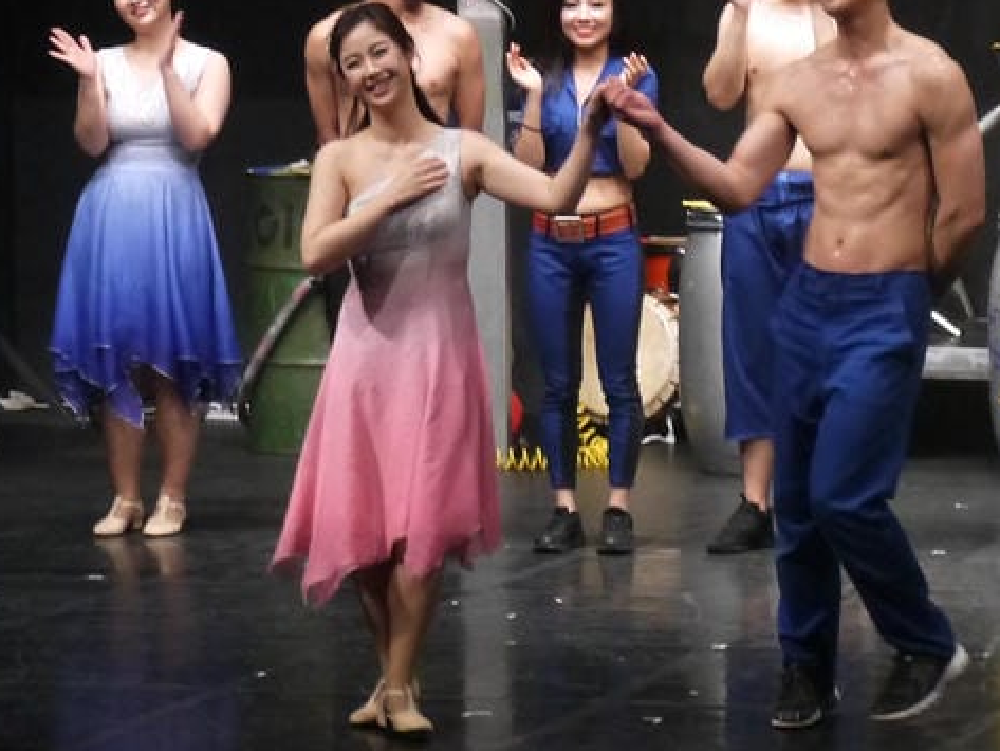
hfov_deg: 9.3
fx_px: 6155
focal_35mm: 213
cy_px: 61
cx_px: 833
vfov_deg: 7.0
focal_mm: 42
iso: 1250
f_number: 5.6
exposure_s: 1/80
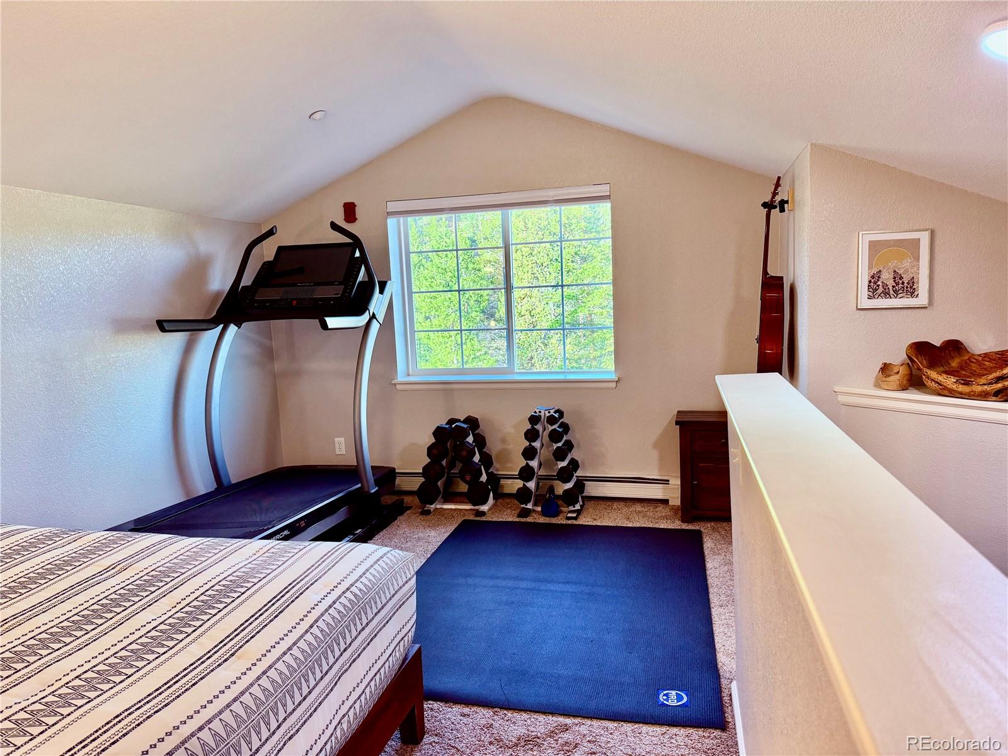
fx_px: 699
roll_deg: +2.3
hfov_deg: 71.6
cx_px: 504
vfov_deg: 56.8
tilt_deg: -6.0
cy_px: 378
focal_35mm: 24
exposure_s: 1/120
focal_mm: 6.76
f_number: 1.78
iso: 200
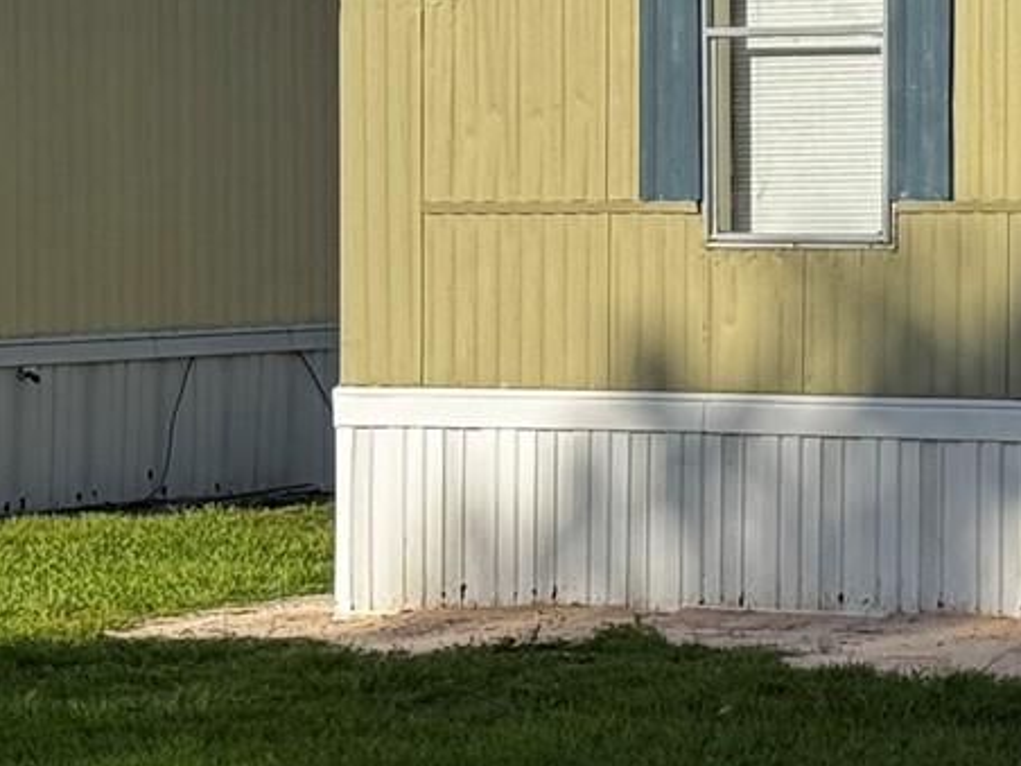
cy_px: 104
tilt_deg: +1.5
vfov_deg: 8.7
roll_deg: +0.5
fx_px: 5014
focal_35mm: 170
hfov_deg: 11.1
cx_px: 1642
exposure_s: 1/3425
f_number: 1.78
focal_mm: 6.76
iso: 64
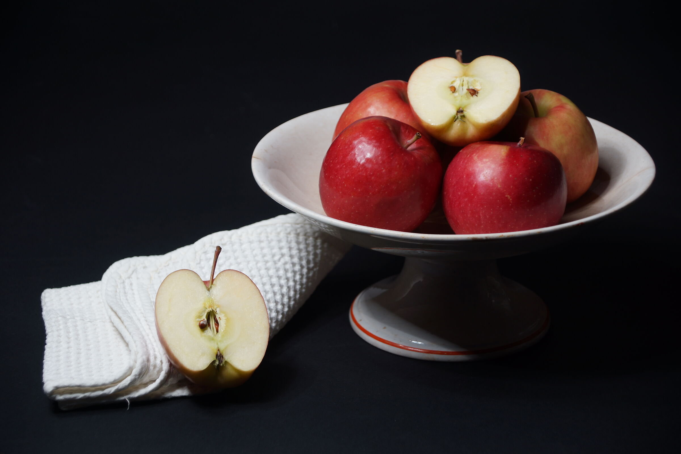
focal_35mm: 112
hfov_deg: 18.2
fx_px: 2128
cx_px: 340
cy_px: 227
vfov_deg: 12.2
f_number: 5.6
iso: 100
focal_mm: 75
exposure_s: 3.2
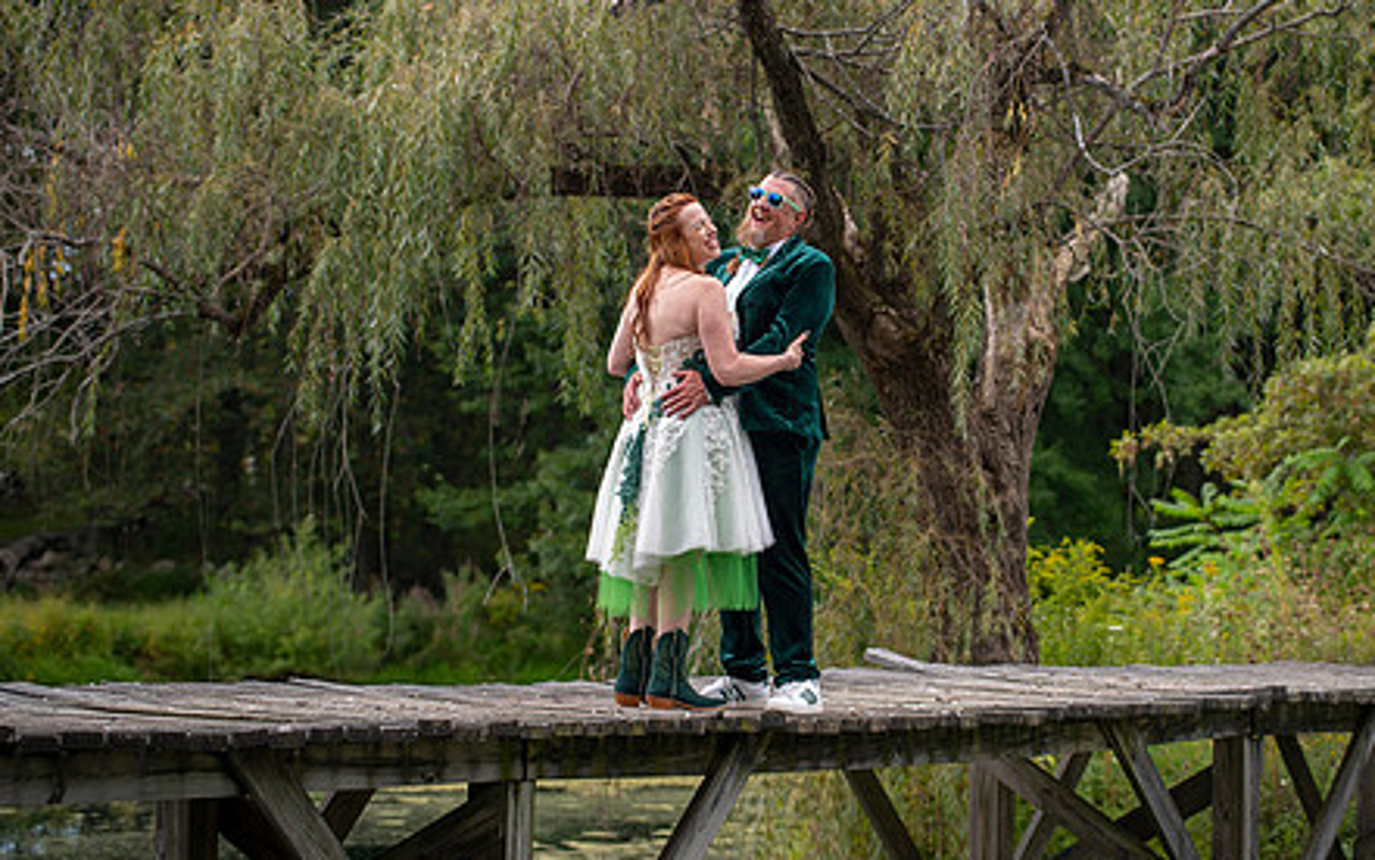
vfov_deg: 11.7
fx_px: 4199
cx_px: 854
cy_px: 355
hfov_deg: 18.6
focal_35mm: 112
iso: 50
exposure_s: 1/125
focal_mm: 78
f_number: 3.2
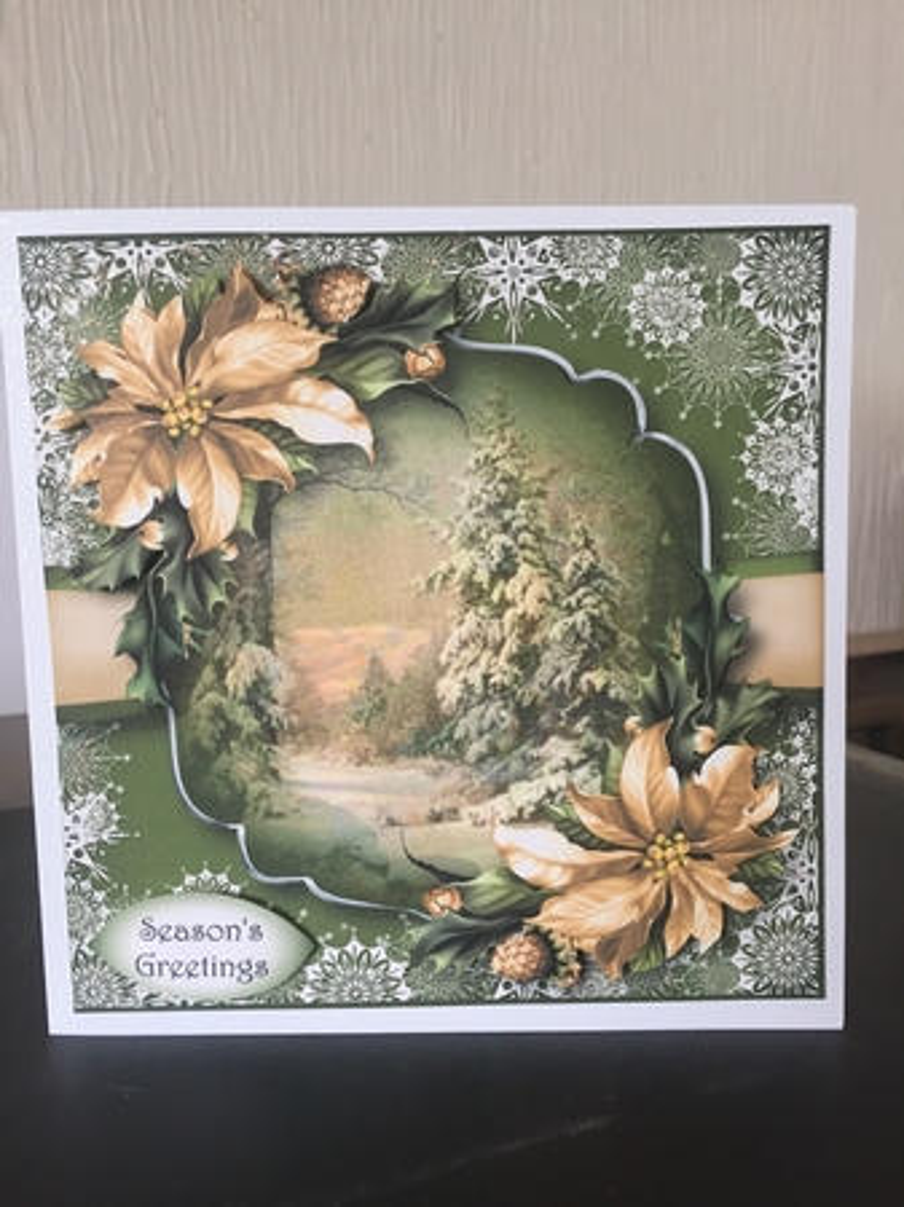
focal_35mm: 29
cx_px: 452
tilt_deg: -7.2
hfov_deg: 48.2
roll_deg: +0.5
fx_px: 1011
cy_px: 604
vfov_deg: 61.7
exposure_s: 1/33
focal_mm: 4.15
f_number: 2.2
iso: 125
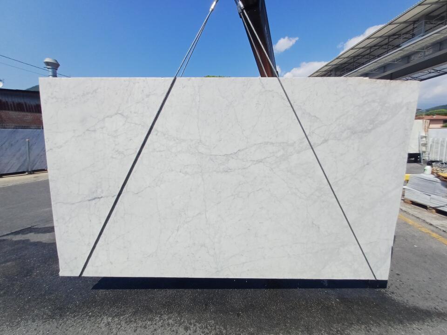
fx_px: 207
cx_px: 224
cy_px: 168
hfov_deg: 94.5
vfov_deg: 78.1
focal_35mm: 16
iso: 40
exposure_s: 1/1408
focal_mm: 1.64
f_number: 2.2
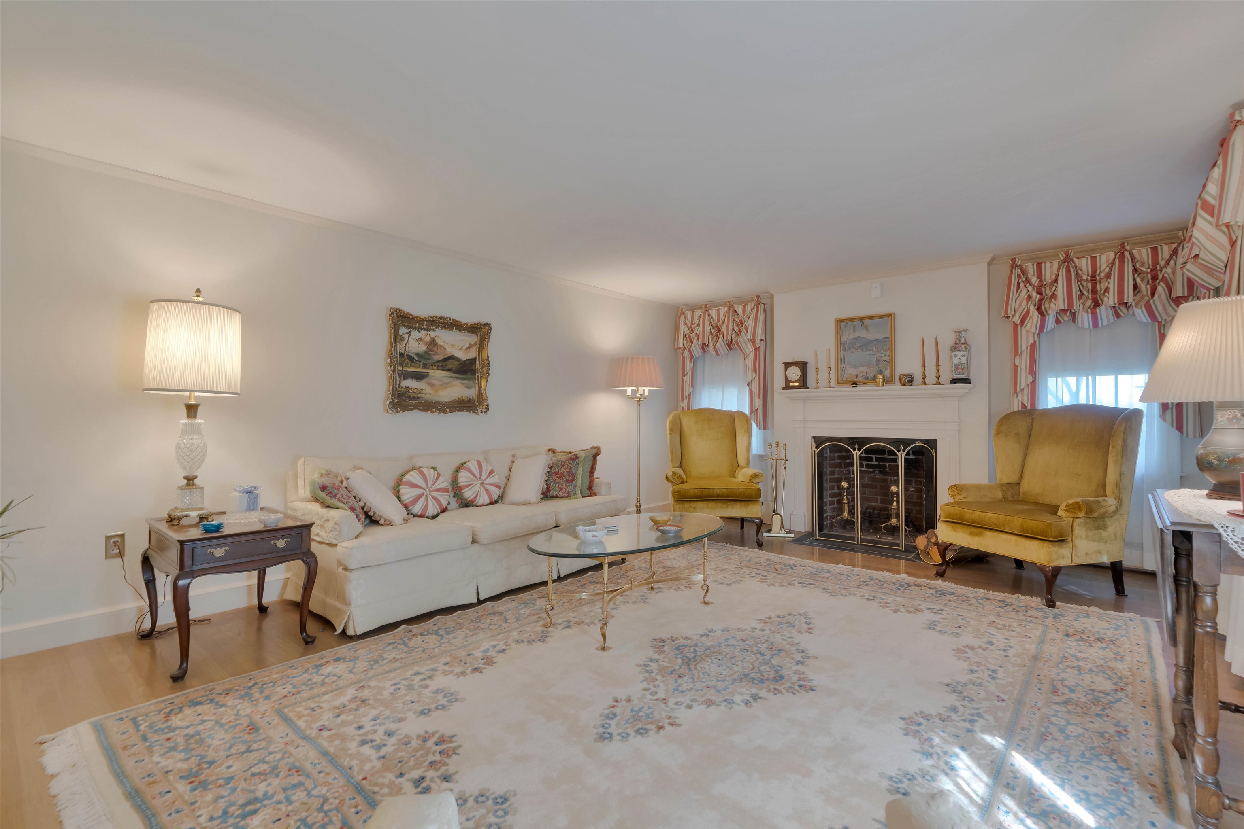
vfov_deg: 73.8
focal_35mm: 16
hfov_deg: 96.7
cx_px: 622
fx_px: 553
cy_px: 414
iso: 800
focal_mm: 16
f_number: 8
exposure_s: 1/125
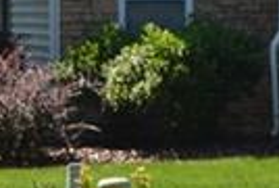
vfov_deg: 4.6
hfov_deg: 6.6
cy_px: -209
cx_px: 631
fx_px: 2307
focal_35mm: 297
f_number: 7.1
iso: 100
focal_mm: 26
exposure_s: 1/200
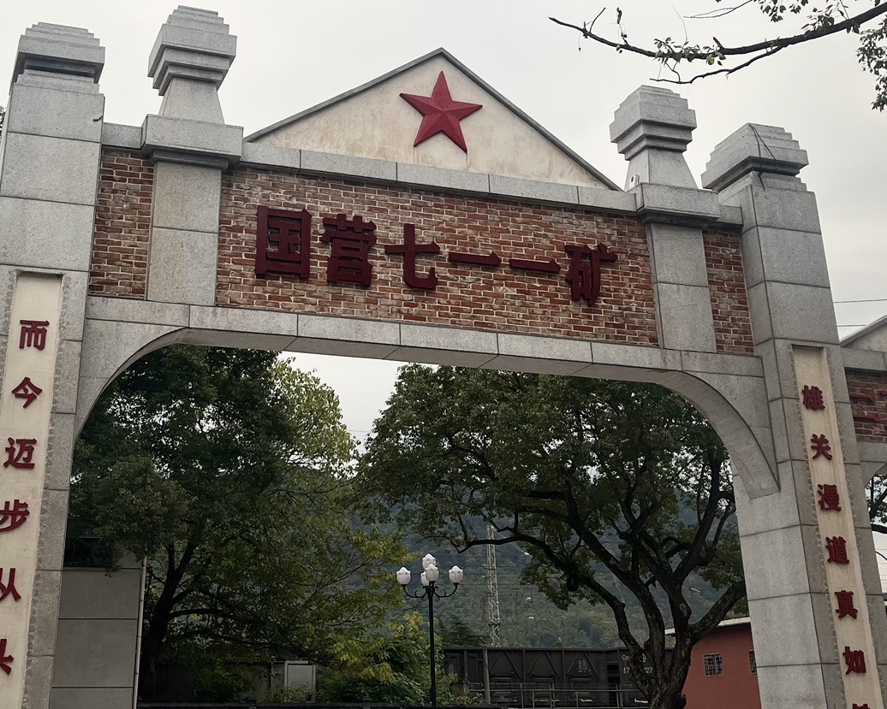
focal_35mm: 49
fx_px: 1286
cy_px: 110
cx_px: 360
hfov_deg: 37.9
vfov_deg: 29.9
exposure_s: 1/355
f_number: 1.6
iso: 50
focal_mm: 5.1
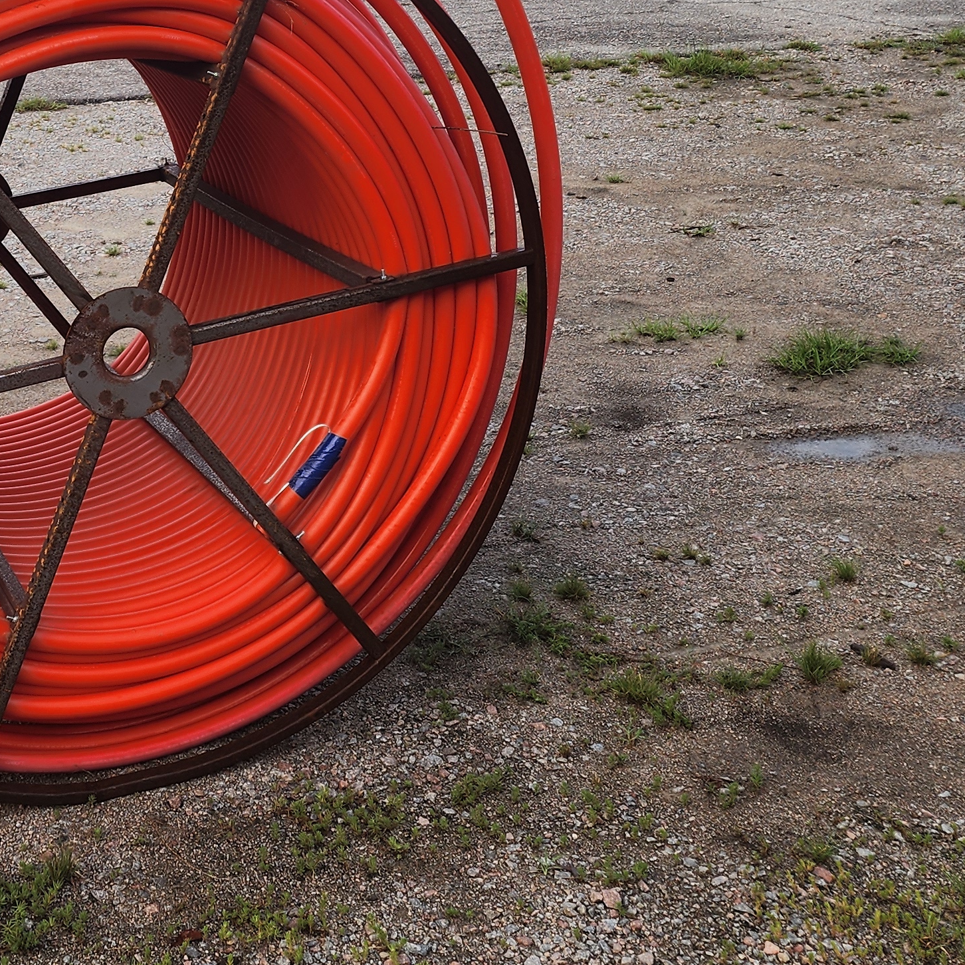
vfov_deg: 29.9
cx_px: 167
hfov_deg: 29.7
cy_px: 208
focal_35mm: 56
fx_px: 1766
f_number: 1.8
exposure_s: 1/180
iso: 16
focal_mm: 6.4
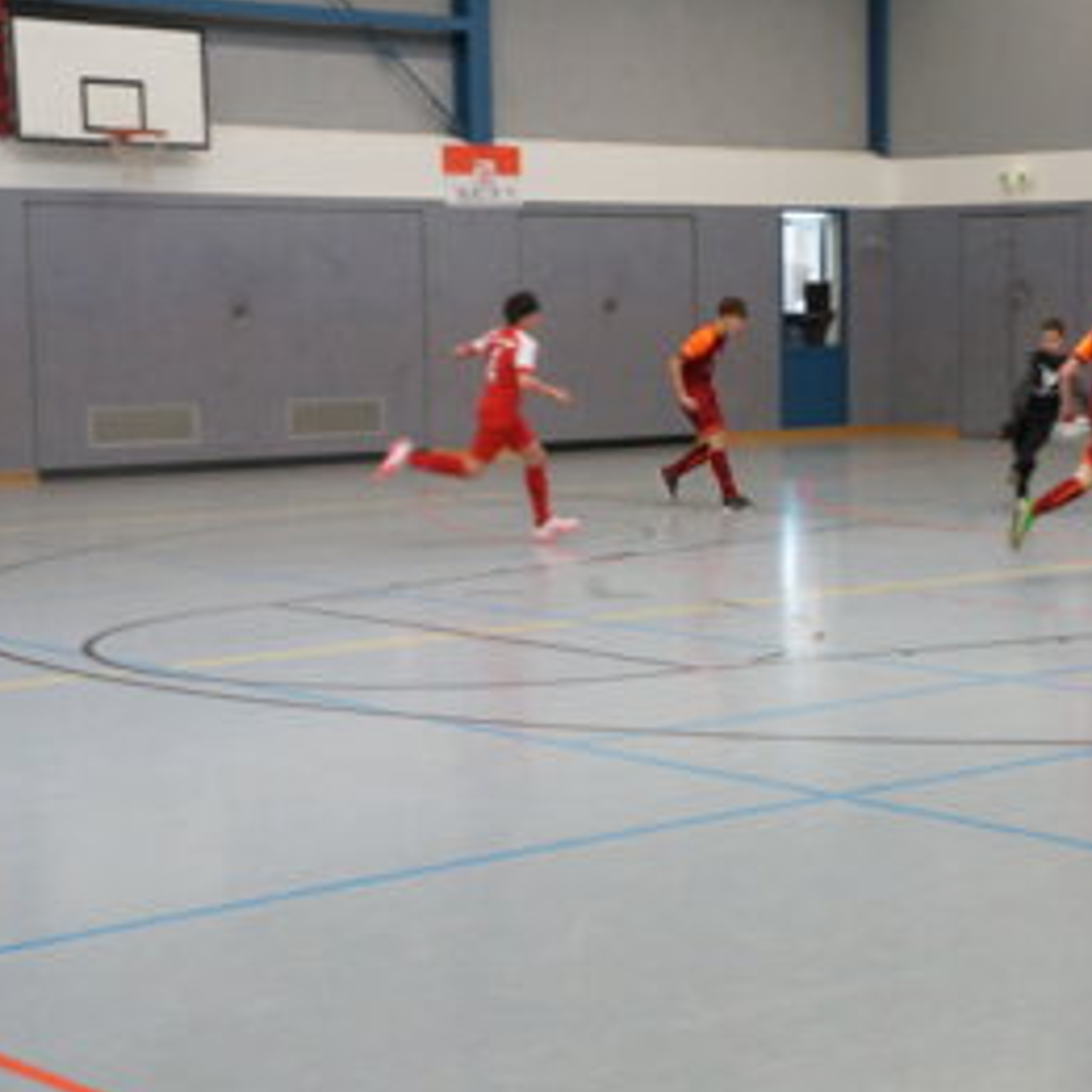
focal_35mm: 78
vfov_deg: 22.2
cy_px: 552
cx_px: 791
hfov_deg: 22.0
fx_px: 2784
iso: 3200
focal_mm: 40
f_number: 13
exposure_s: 1/80
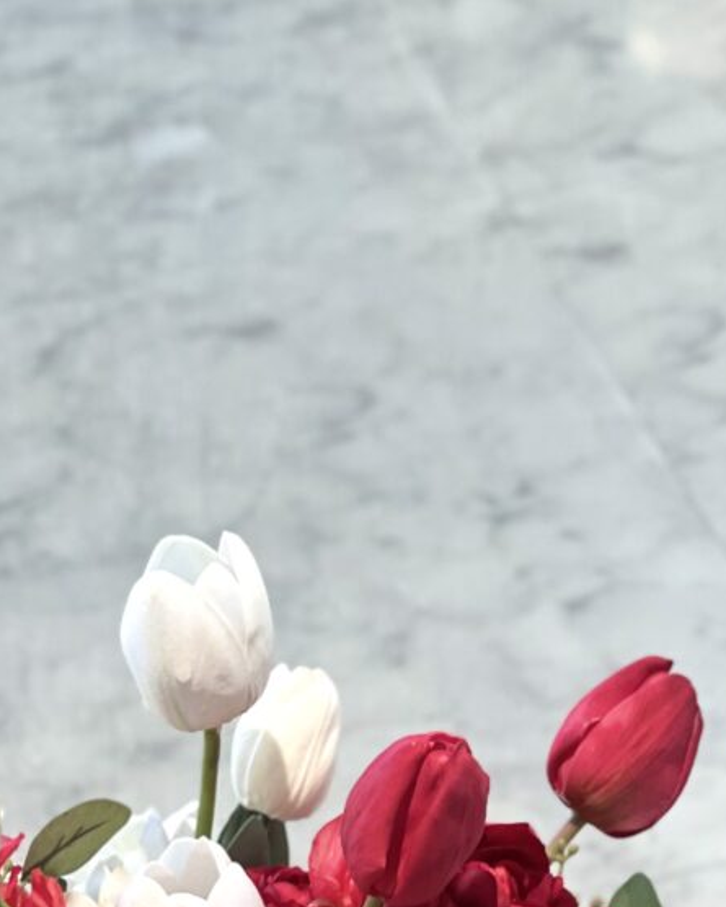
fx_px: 5370
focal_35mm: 200
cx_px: 220
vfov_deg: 9.5
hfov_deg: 7.7
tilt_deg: -44.7
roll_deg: +1.2
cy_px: 1049
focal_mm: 9
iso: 160
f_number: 2.8
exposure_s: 1/50
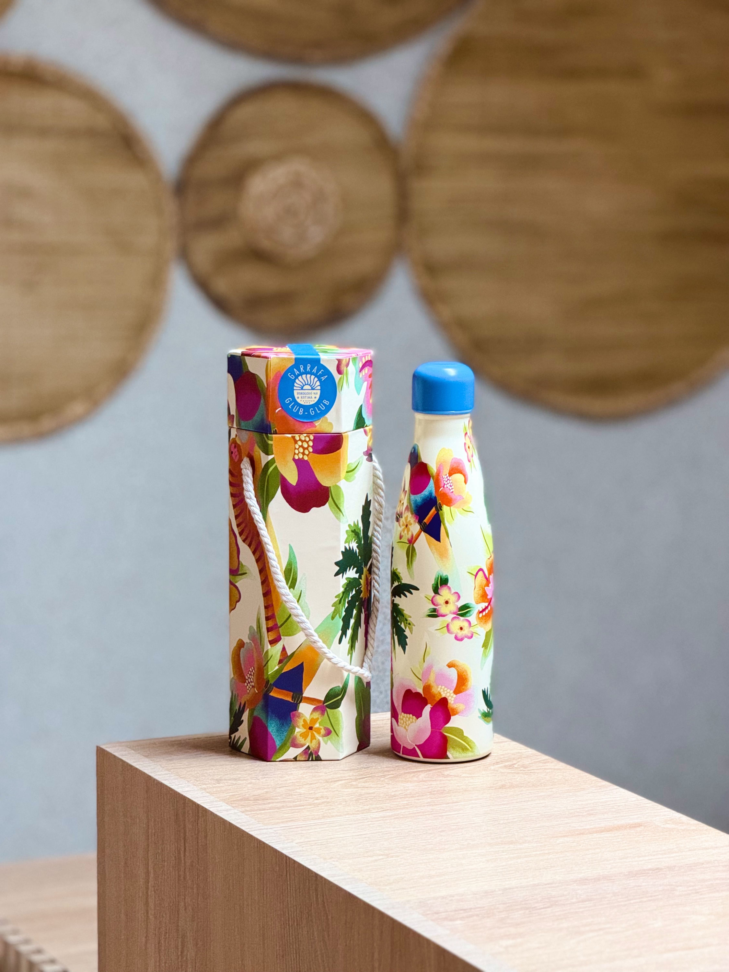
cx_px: 364
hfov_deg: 14.8
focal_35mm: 100
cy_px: 486
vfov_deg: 19.6
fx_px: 2808
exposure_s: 1/60
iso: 400
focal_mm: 16.89
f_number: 2.8
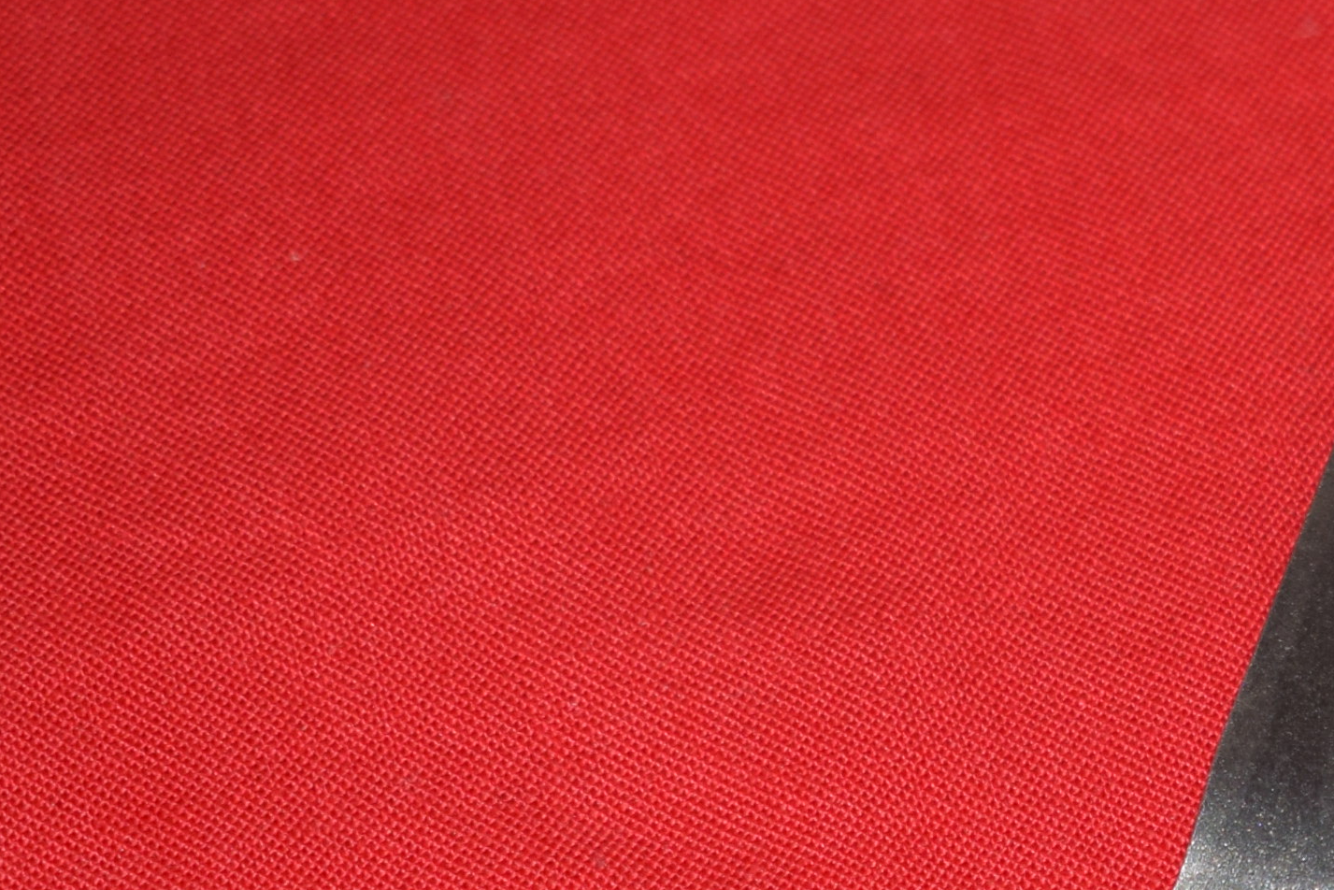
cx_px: 1480
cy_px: 1159
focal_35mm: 189
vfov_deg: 7.2
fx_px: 7004
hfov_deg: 10.7
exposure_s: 1/60
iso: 320
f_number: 5
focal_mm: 40
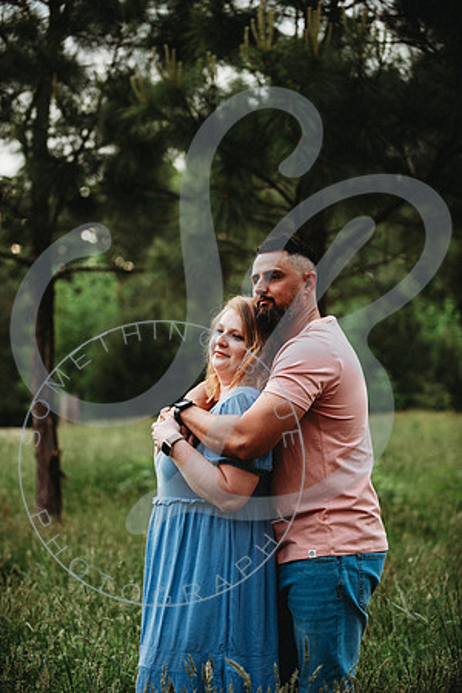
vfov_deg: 28.8
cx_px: 231
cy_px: 346
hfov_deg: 19.5
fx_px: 1347
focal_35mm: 70
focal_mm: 70
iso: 200
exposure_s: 1/200
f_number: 2.8
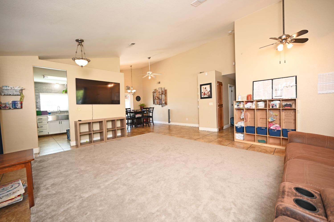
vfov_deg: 81.1
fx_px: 130
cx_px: 167
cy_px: 111
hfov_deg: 104.3
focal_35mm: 14
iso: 400
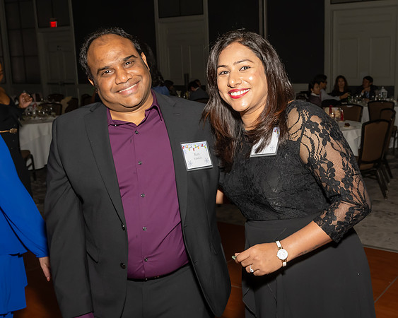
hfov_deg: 42.1
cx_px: 257
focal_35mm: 43
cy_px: 159
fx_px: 512
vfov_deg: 34.5
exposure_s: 1/250
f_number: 7.1
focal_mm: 18
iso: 1000
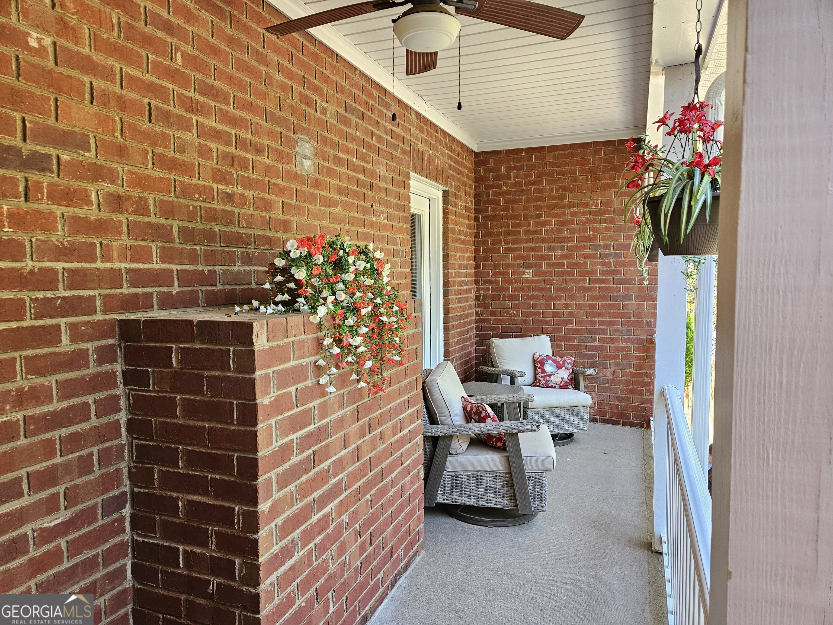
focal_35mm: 23
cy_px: 312
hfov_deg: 73.9
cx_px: 416
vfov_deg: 58.9
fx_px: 553
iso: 125
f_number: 1.8
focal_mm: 5.4
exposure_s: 1/180
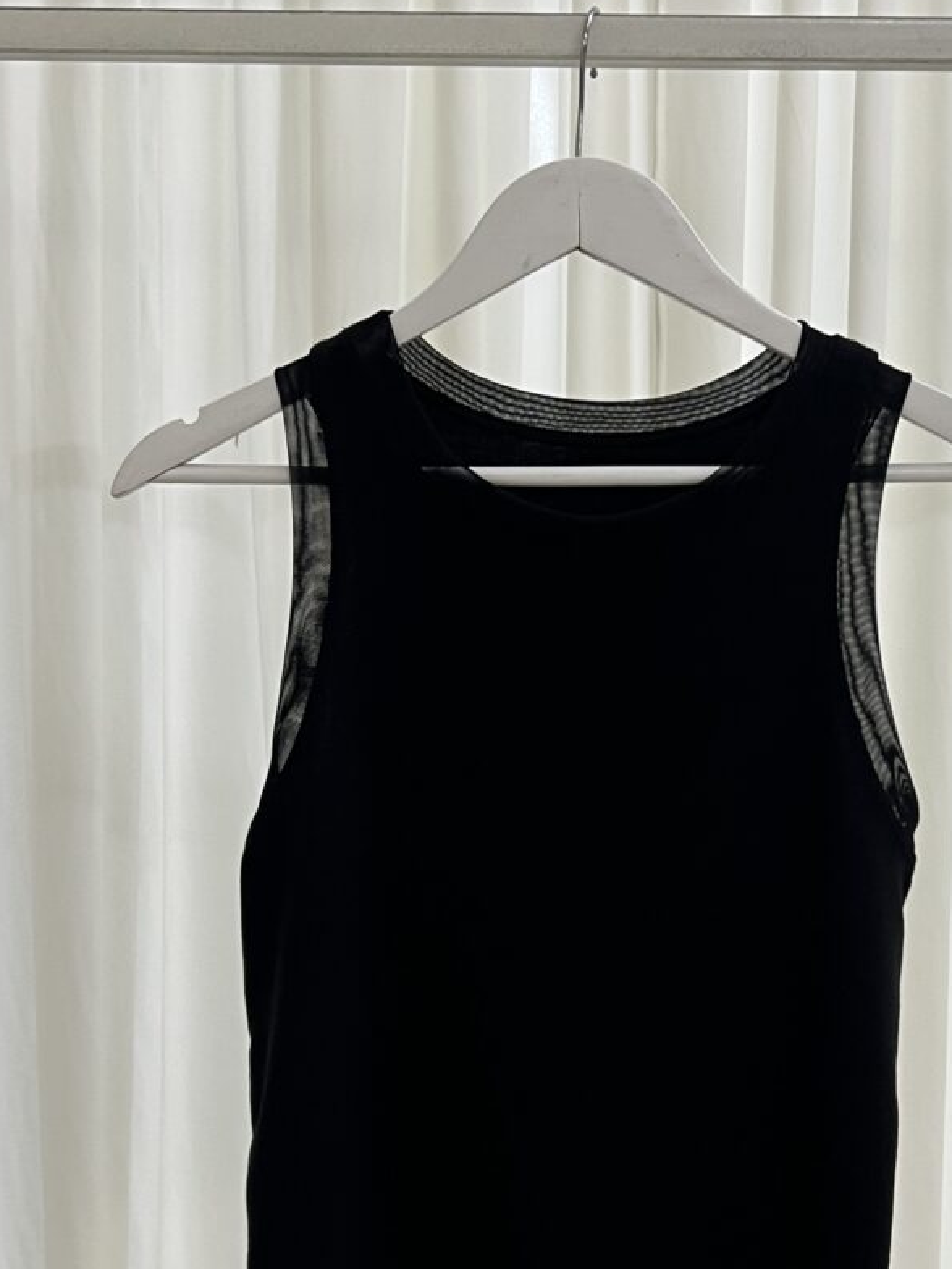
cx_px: 566
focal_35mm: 53
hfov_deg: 27.5
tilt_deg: -5.6
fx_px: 1943
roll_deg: -0.4
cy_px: 753
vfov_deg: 36.1
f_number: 1.5
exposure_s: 1/50
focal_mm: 5.7
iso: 80
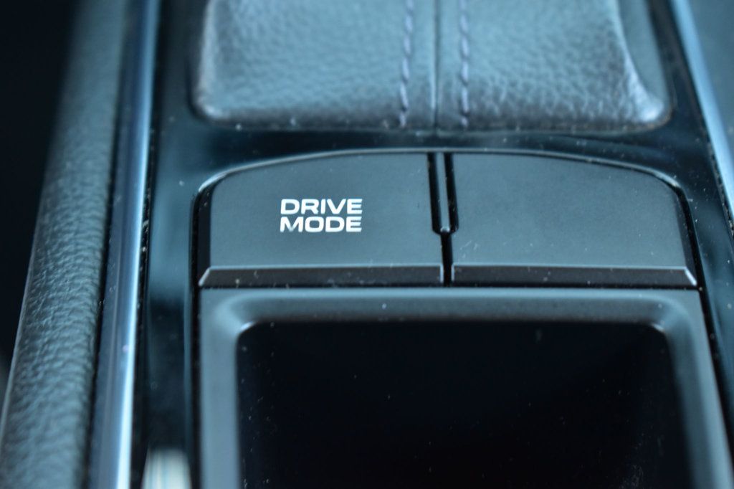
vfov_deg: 16.5
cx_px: 367
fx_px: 1681
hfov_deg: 24.6
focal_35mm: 82
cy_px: 244
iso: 1600
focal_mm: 55
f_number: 5.6
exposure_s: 1/15
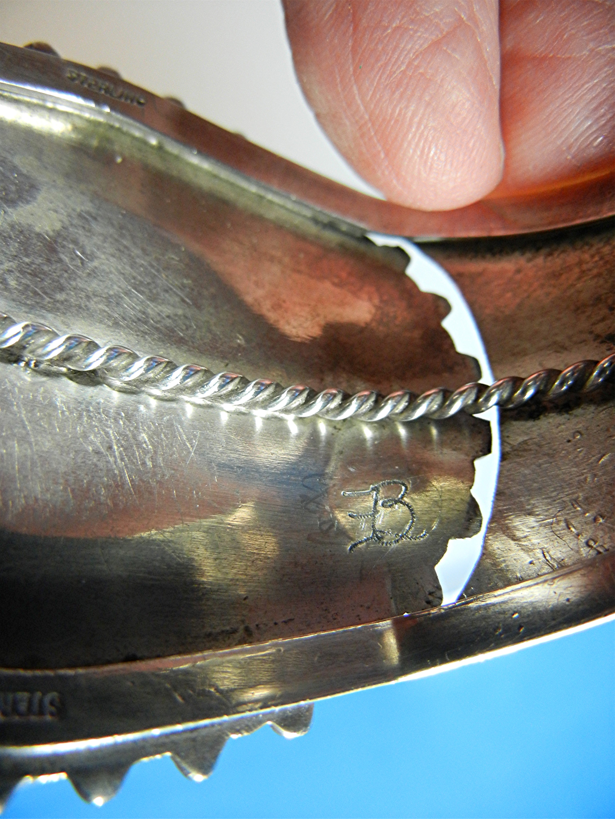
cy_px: 410
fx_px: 711
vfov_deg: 60.0
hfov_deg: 46.8
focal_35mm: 30
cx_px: 308
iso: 400
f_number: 3.5
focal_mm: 5.4
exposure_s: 1/19.2
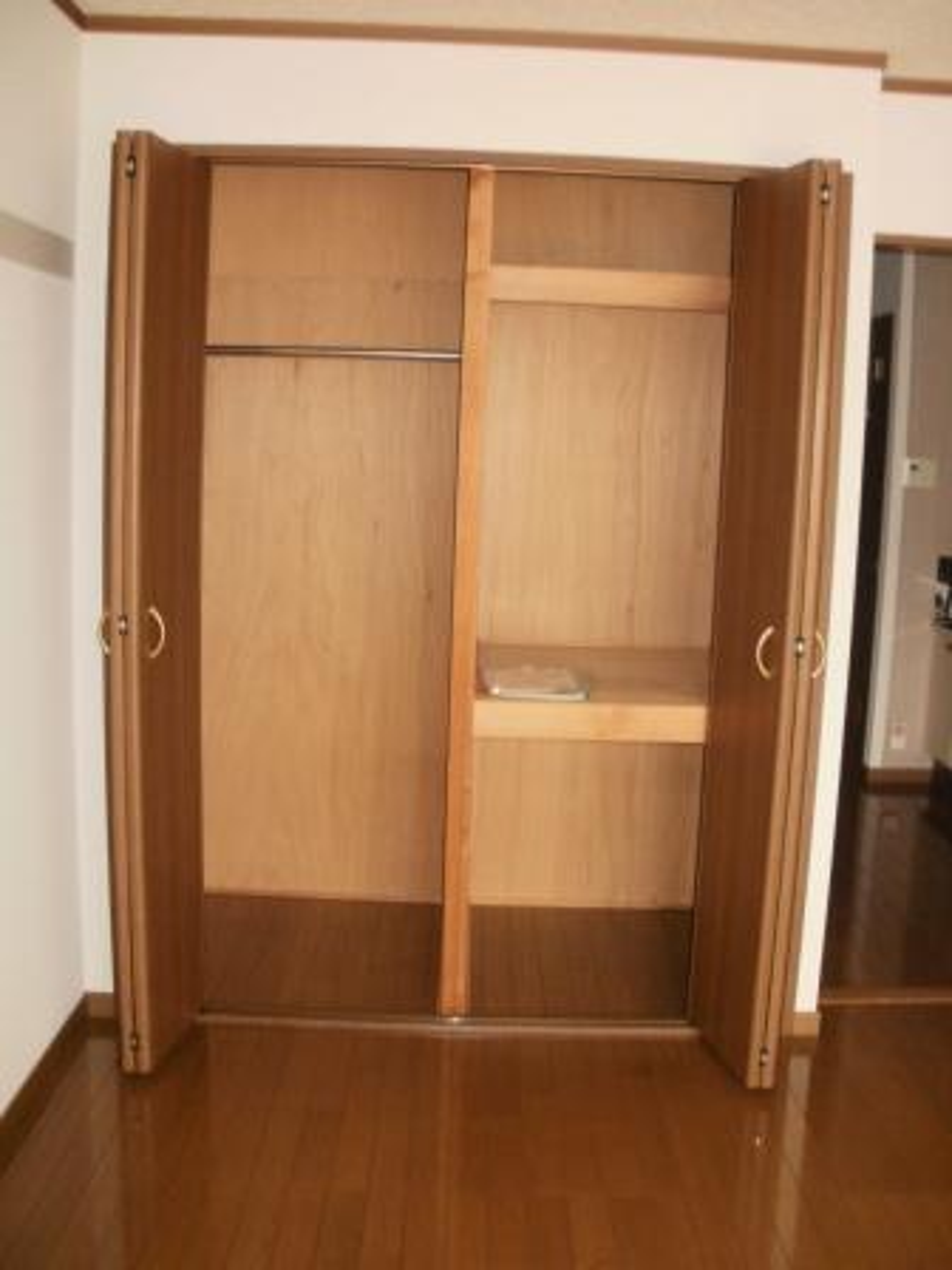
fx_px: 1320
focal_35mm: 36
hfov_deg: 39.7
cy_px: 635
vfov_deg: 51.4
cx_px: 476
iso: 250
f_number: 3.5
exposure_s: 1/30
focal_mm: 6.3
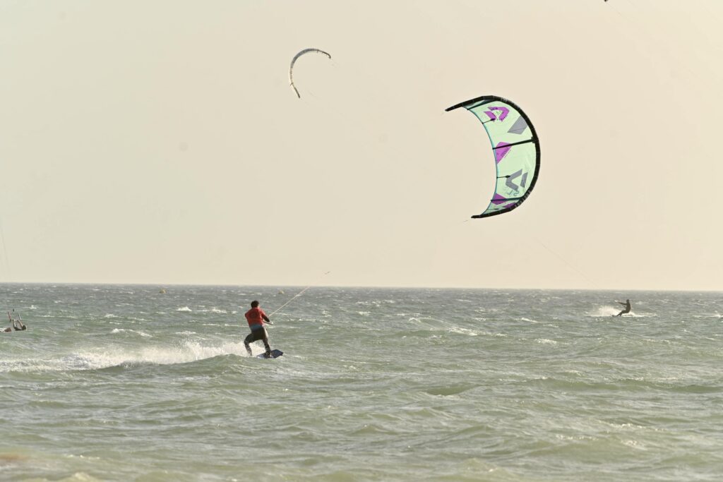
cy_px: 241
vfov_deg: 6.9
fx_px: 4017
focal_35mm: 200
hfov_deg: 10.3
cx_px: 362
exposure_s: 1/1500
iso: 200
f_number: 5.6
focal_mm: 200
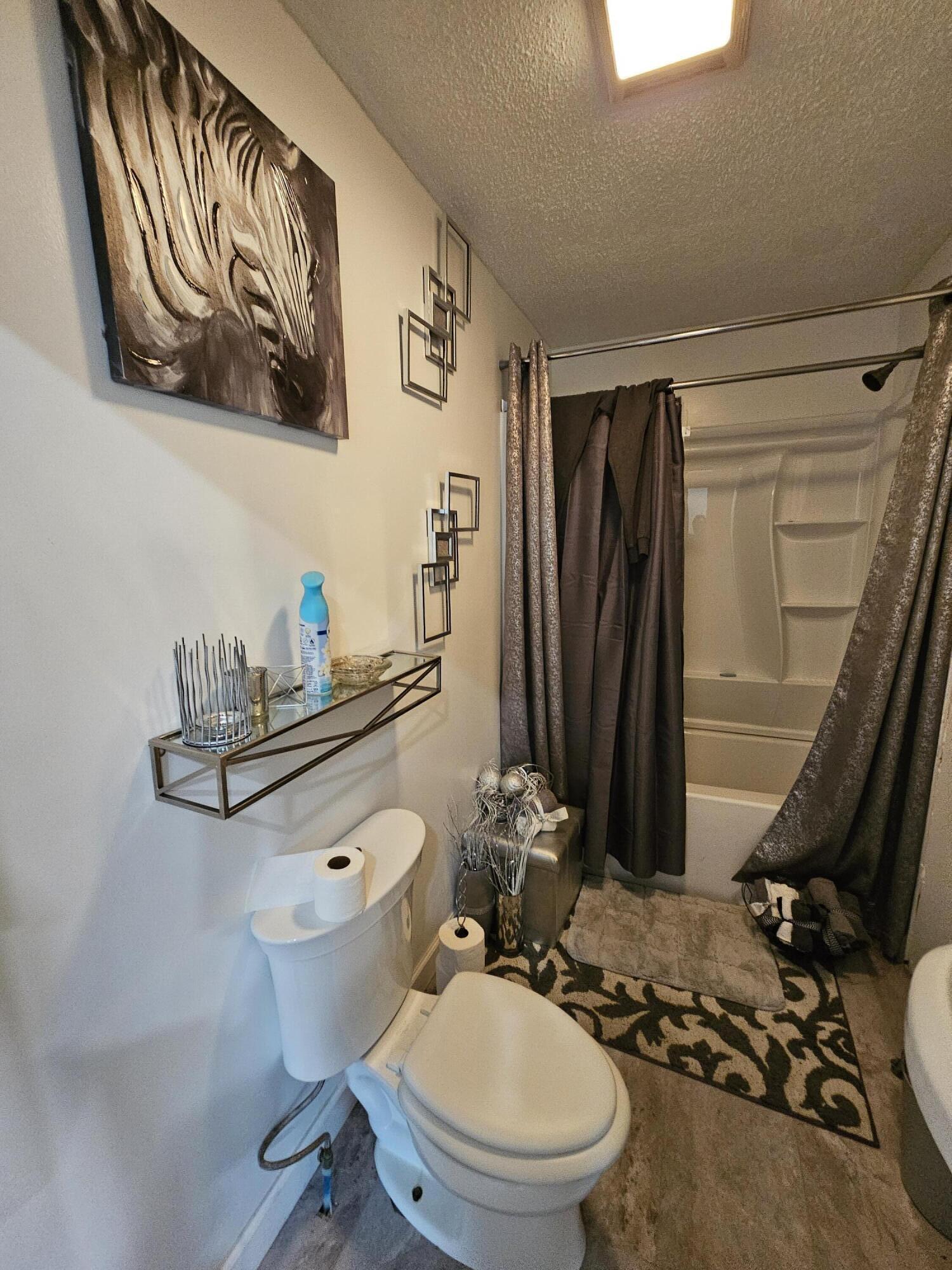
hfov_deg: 89.9
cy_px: 635
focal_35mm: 13
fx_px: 477
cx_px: 476
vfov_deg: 106.2
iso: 640
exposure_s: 1/30
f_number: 2.2
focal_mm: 2.2
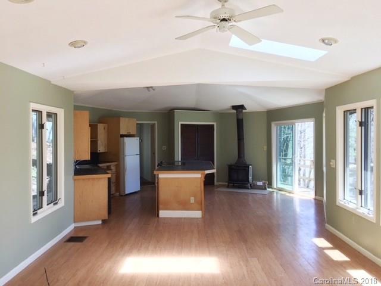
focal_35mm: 29
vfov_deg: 48.2
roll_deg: +0.0
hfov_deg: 61.7
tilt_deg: +0.6
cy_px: 143
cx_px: 190
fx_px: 319
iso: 40
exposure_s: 1/120
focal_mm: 4.15
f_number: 2.2
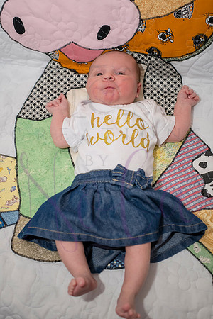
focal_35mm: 50
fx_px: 444
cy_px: 160
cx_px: 106
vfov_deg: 39.6
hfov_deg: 27.0
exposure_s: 1/160
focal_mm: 50
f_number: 4
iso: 800
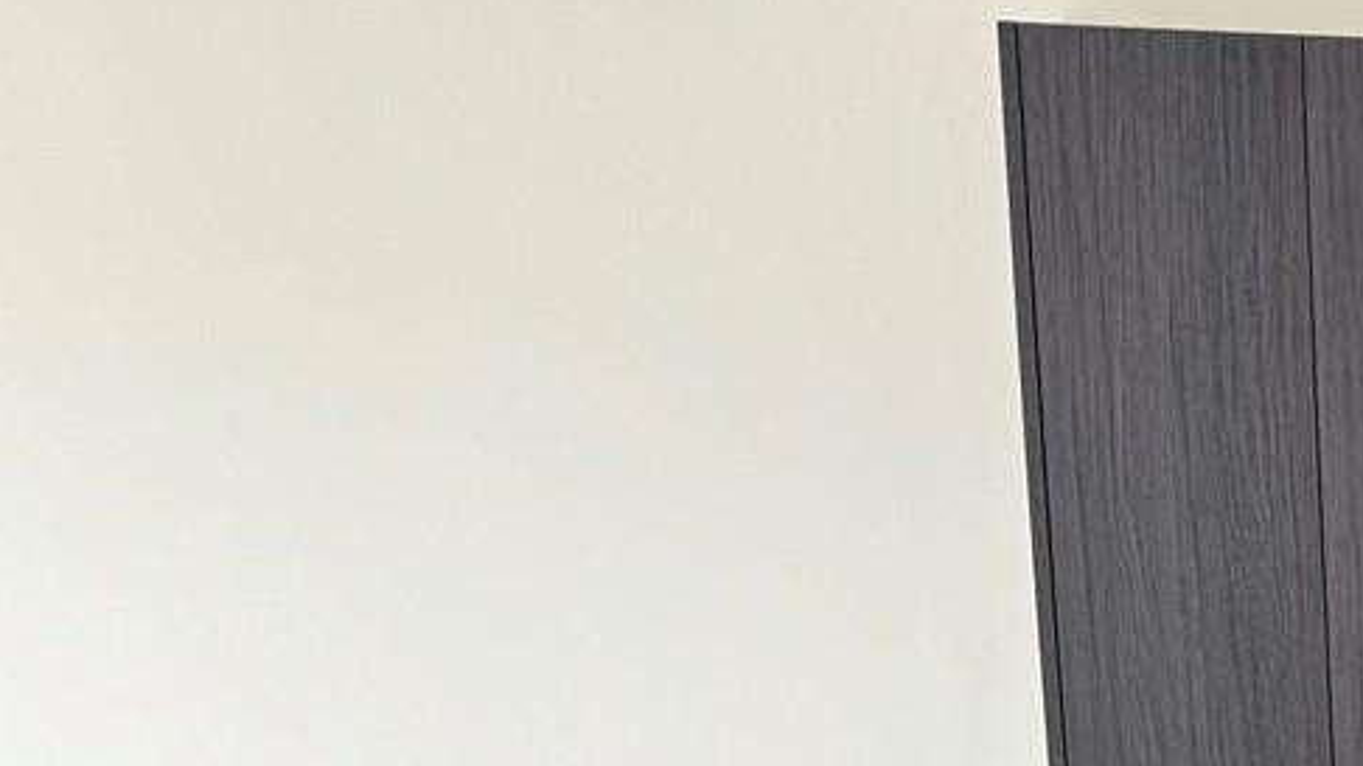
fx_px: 3107
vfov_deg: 12.6
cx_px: 1967
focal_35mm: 86
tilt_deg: -21.6
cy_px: 1441
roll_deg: -2.7
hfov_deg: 21.3
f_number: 1.78
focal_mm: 6.76
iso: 80
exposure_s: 1/121
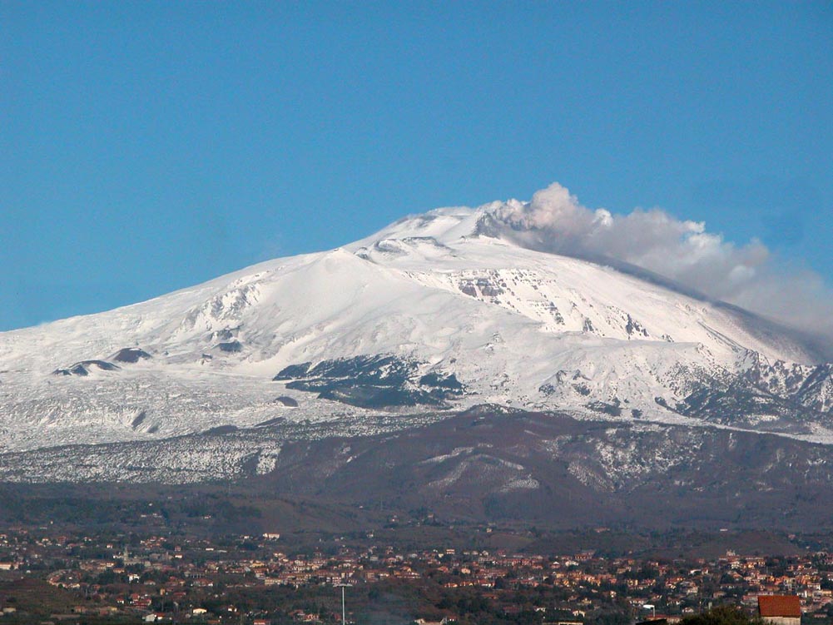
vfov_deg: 8.6
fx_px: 4164
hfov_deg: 11.4
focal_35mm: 173
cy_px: 312
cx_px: 416
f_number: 8
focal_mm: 44.7
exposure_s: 1/2000
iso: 200
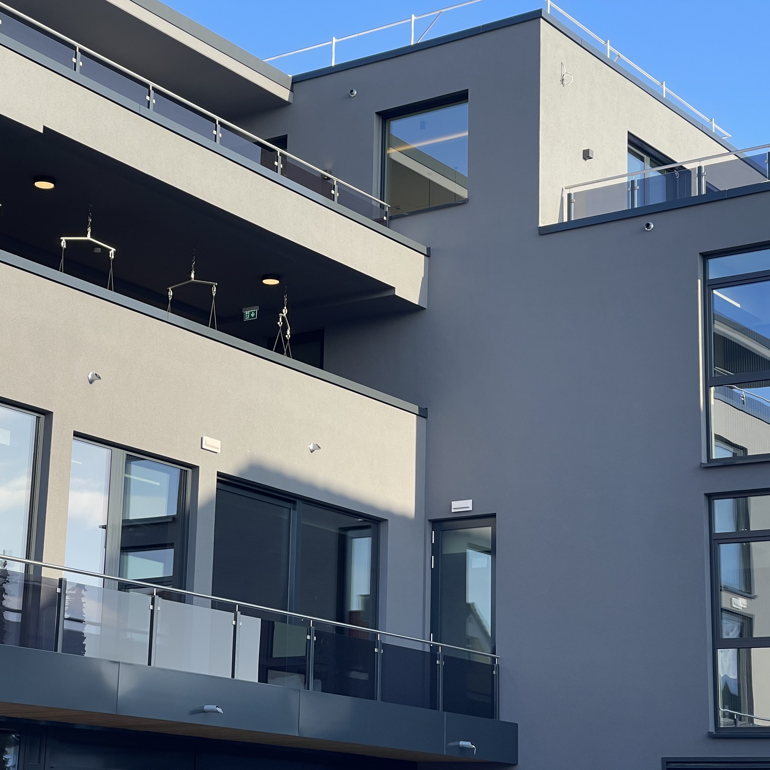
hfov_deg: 22.7
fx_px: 1913
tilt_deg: +13.6
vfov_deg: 22.8
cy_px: 385
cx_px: 326
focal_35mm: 76
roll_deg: -1.5
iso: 20
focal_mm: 7.5
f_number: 2.2
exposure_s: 1/449
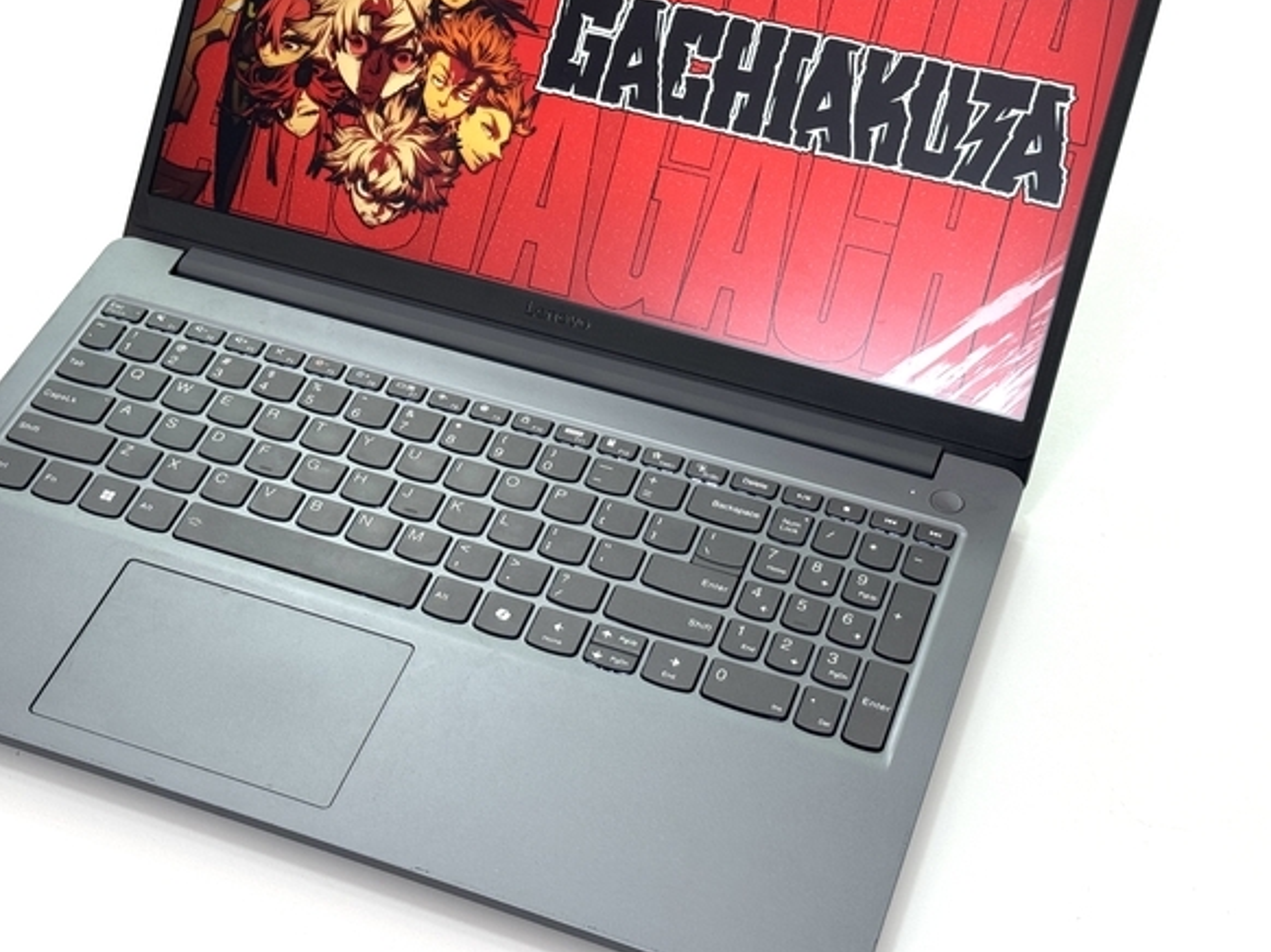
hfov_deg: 29.2
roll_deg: +1.0
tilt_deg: -42.1
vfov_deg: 22.2
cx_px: 450
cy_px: 352
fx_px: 2422
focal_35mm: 66
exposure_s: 1/121
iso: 64
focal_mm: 6.76
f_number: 1.78
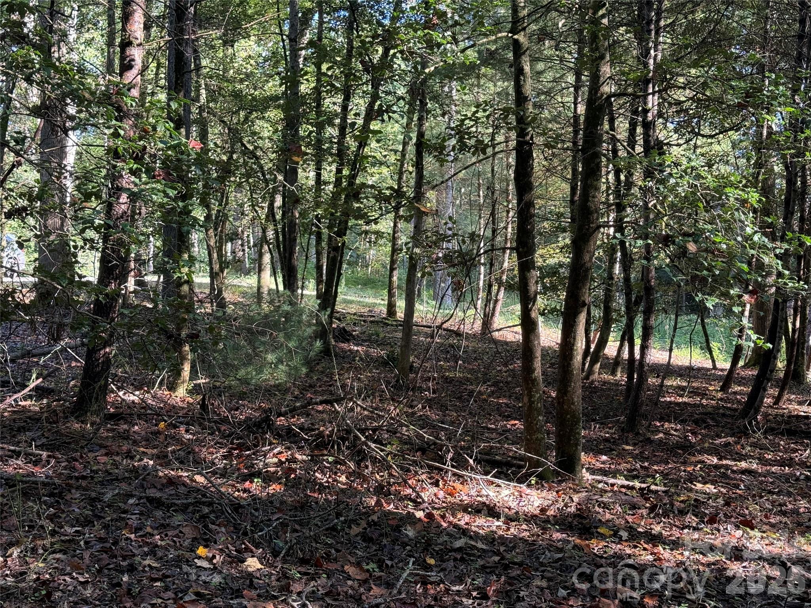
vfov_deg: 30.3
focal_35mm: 48
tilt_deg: +1.2
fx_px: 1125
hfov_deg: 39.7
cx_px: 406
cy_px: 304
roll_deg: -0.1
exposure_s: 1/121
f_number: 1.78
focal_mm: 6.76
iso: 80
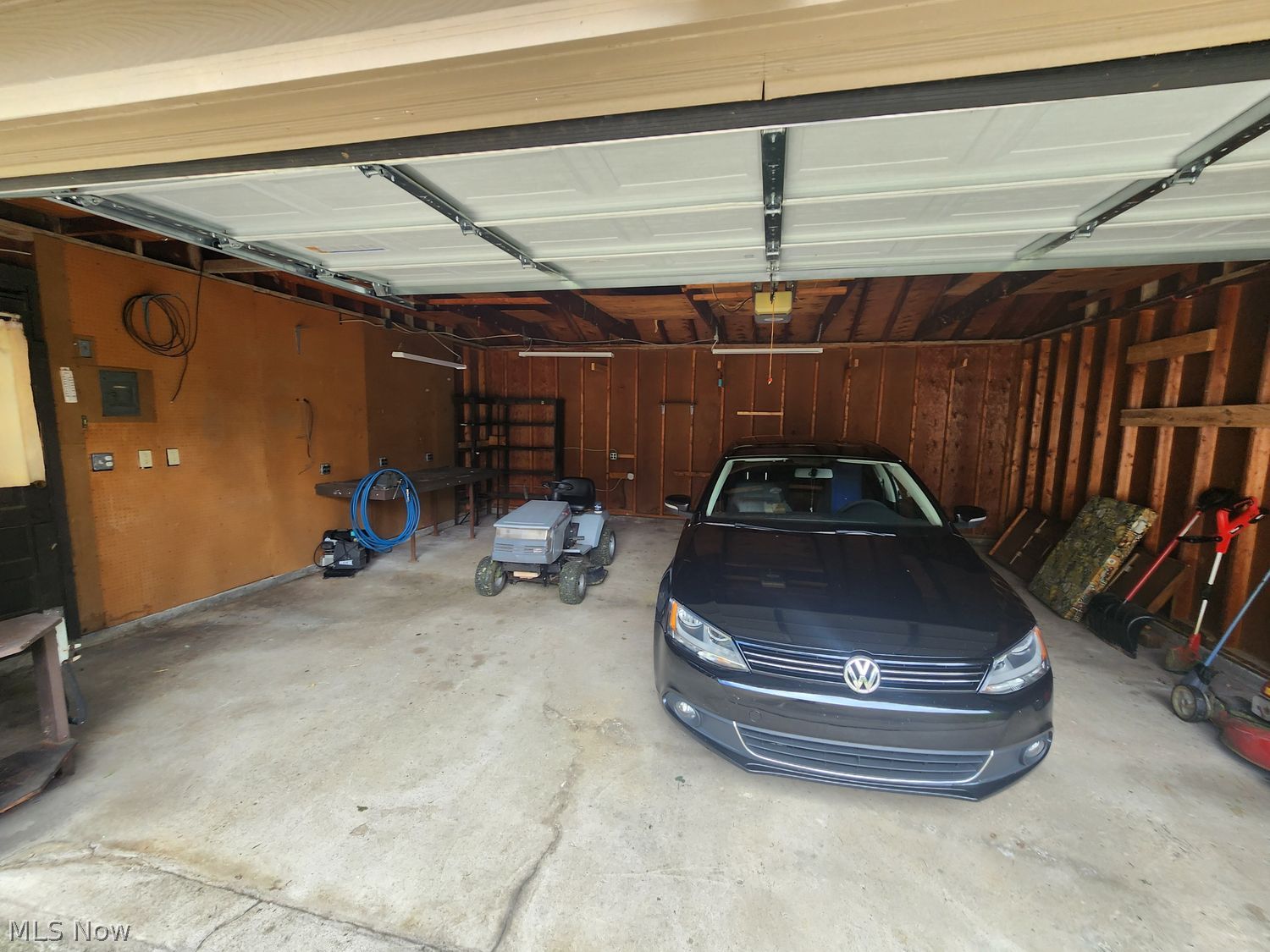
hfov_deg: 106.2
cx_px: 635
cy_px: 476
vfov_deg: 89.9
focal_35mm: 13
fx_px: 477
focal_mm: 2.2
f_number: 2.2
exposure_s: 1/60
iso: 64
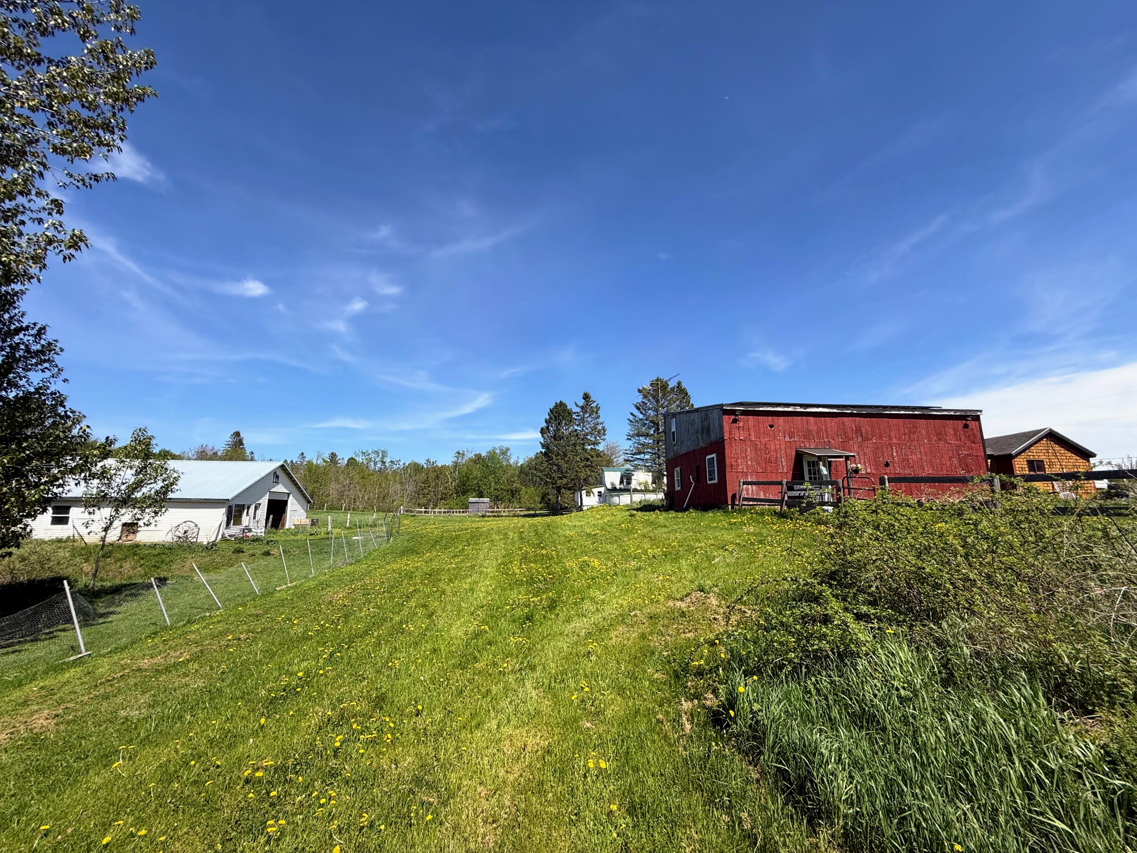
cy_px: 426
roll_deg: -0.1
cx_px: 568
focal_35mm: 14
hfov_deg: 102.1
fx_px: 460
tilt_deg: +11.5
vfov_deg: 85.7
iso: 50
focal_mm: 2.22
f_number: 2.2
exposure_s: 1/1795
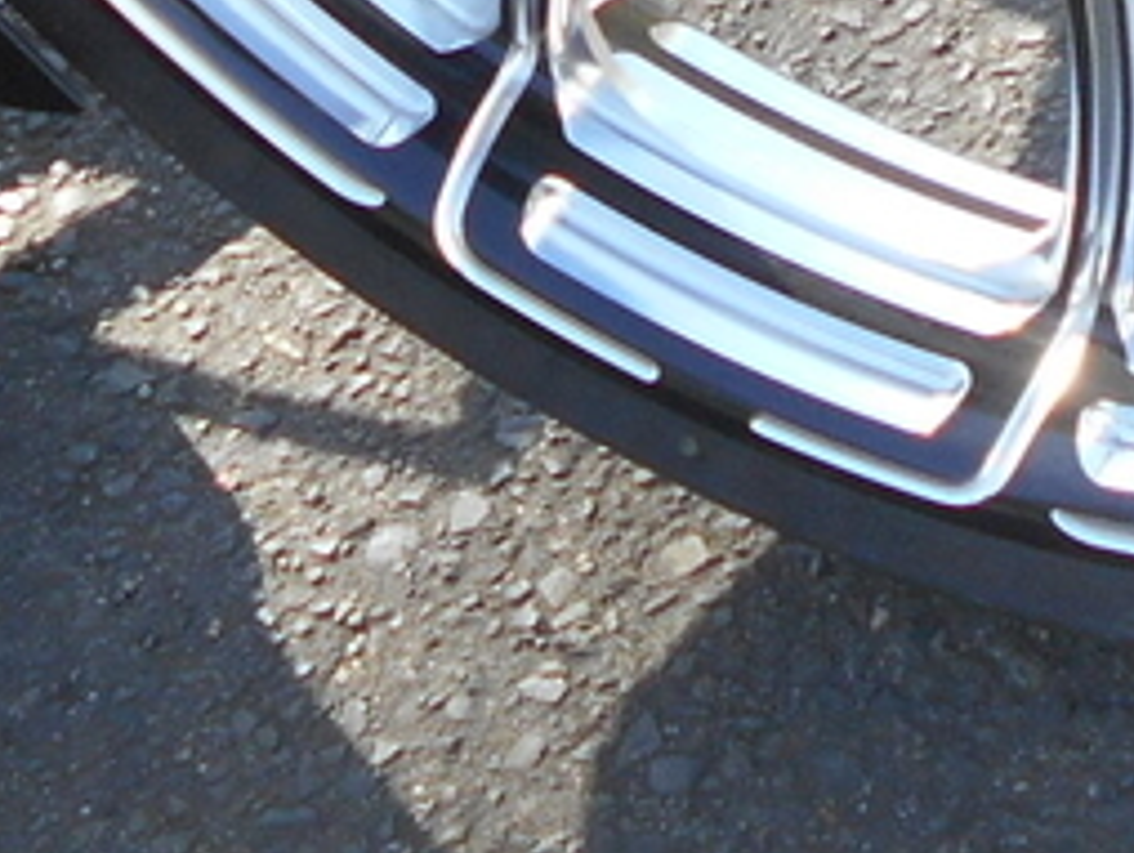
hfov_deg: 10.7
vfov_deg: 7.7
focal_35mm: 184
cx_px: 848
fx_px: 6033
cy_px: -835
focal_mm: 6.7
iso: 110
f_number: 3.9
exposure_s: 1/250
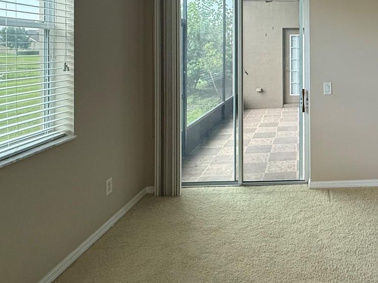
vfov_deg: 44.0
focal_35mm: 30
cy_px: 46
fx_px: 328
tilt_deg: +0.8
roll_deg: +0.2
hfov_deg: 54.0
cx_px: 324
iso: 320
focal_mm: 2.22
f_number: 2.2
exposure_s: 1/120
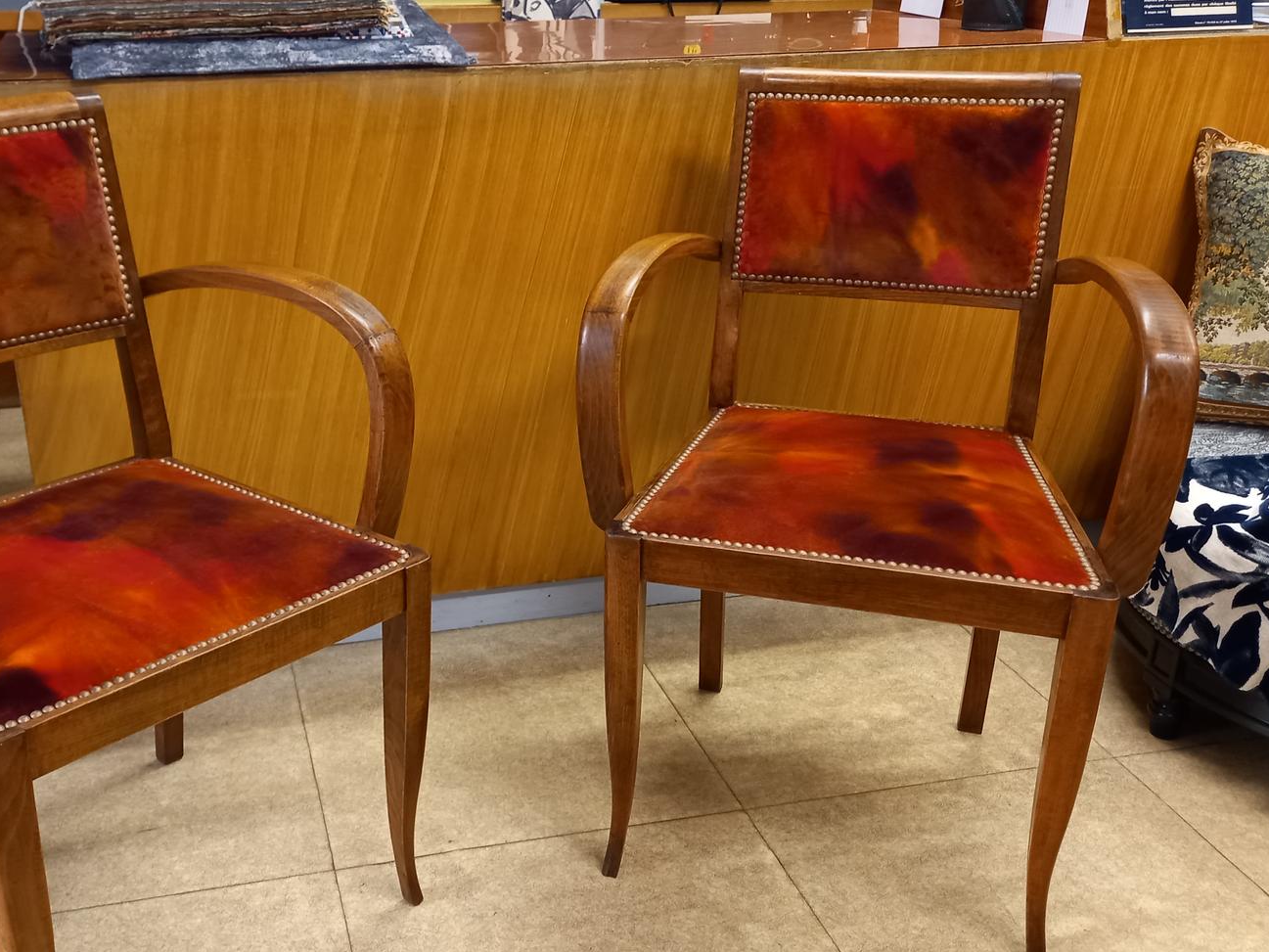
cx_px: 432
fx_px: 1357
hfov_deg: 49.3
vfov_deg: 38.7
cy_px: 453
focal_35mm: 37
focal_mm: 4.6
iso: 200
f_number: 2
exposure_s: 1/33.3
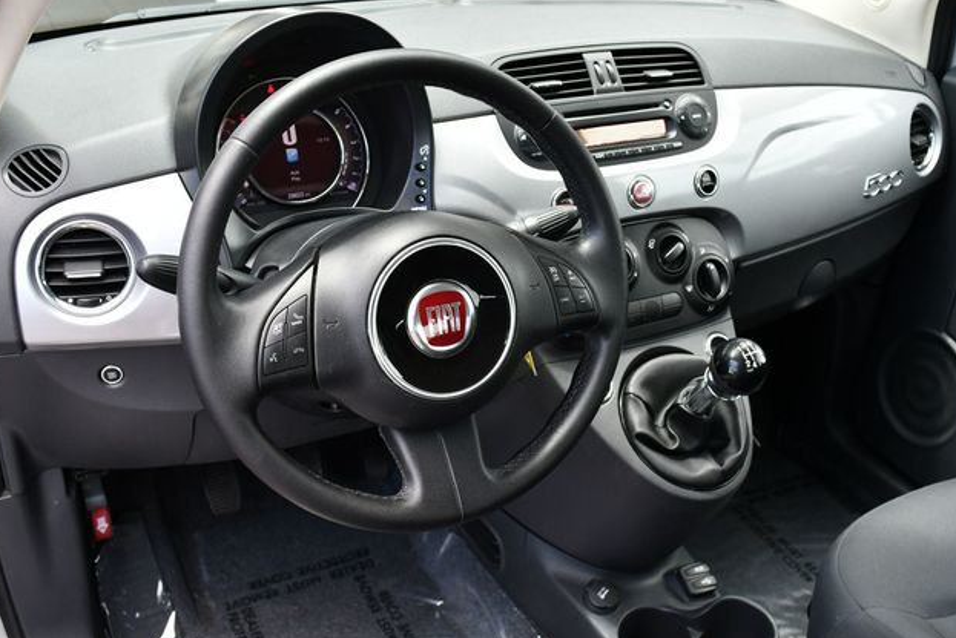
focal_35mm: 37
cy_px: 322
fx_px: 983
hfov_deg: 51.9
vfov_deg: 36.0
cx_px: 480
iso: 400
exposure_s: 1/250
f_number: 5
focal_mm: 18
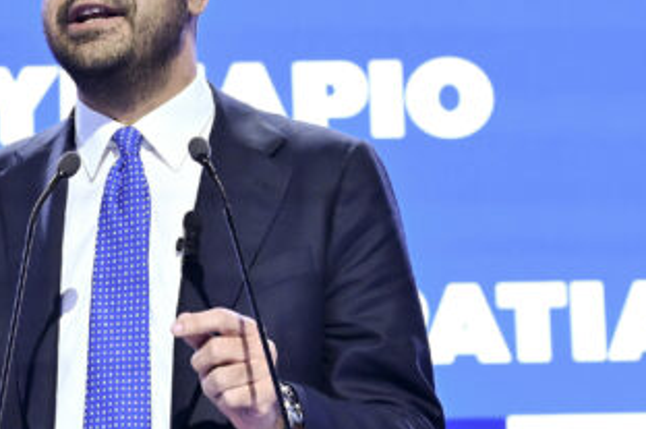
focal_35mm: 202
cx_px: 106
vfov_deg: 6.8
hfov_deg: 10.2
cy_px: 233
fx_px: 3619
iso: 2800
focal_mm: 60
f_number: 4.5
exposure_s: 1/200
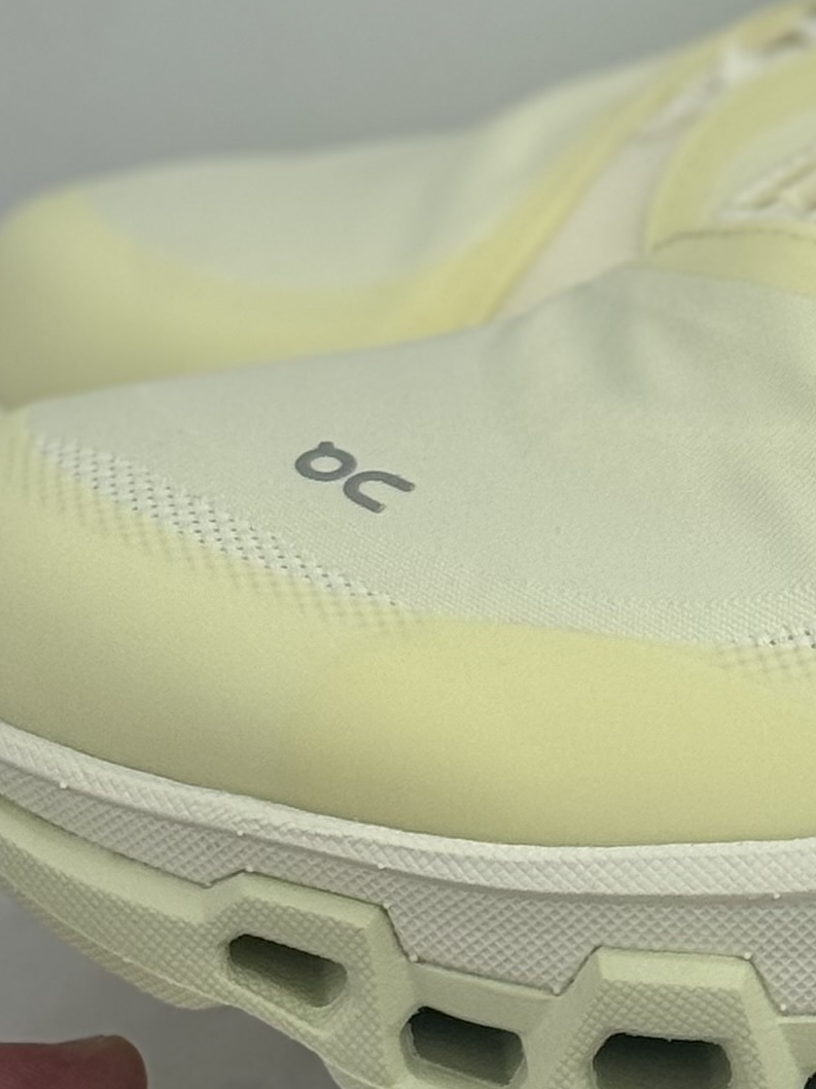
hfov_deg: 8.0
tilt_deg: -17.0
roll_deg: +2.6
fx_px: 5754
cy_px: 337
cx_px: 1195
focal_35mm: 183
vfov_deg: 10.8
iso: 64
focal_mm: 6.76
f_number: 1.78
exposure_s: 1/100
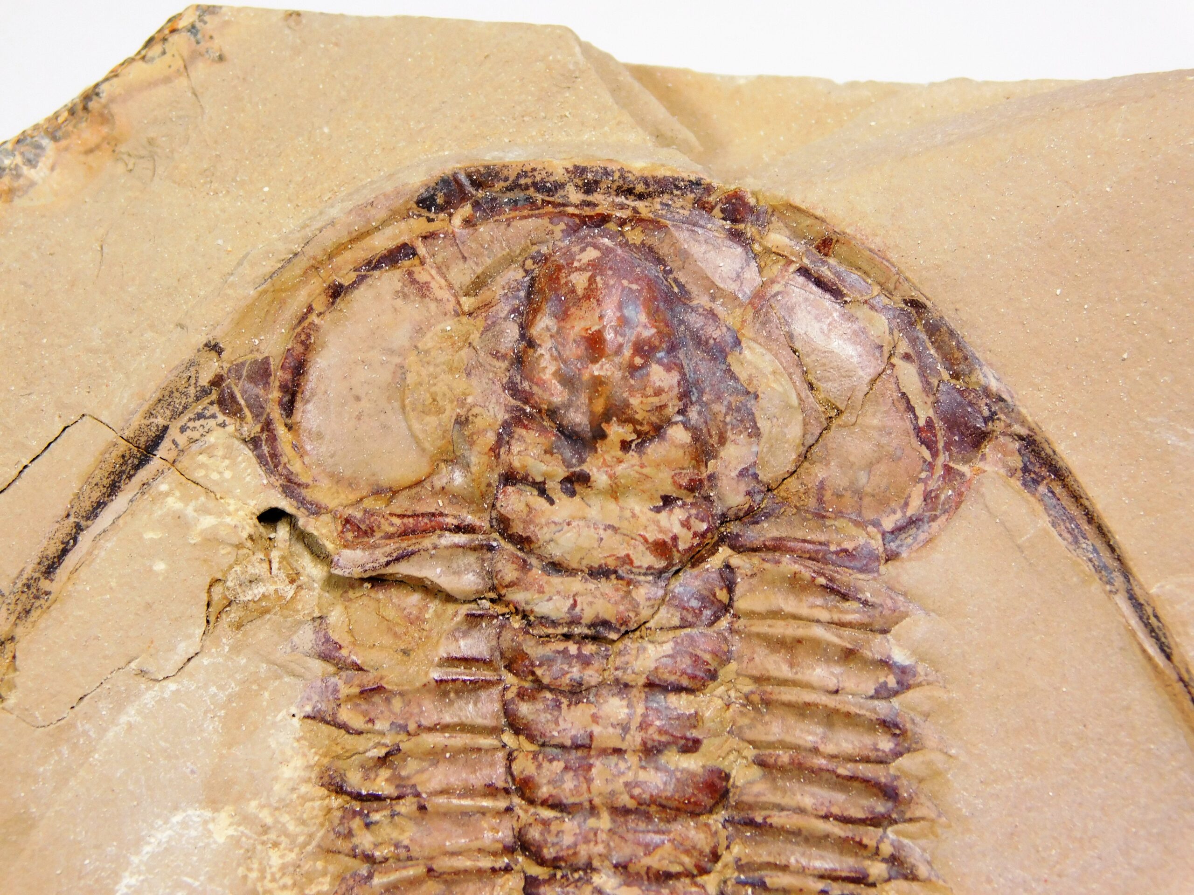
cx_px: 597
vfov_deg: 7.4
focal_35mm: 202
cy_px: 448
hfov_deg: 9.8
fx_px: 6968
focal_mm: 35.9
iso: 125
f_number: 5.4
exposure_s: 1/125
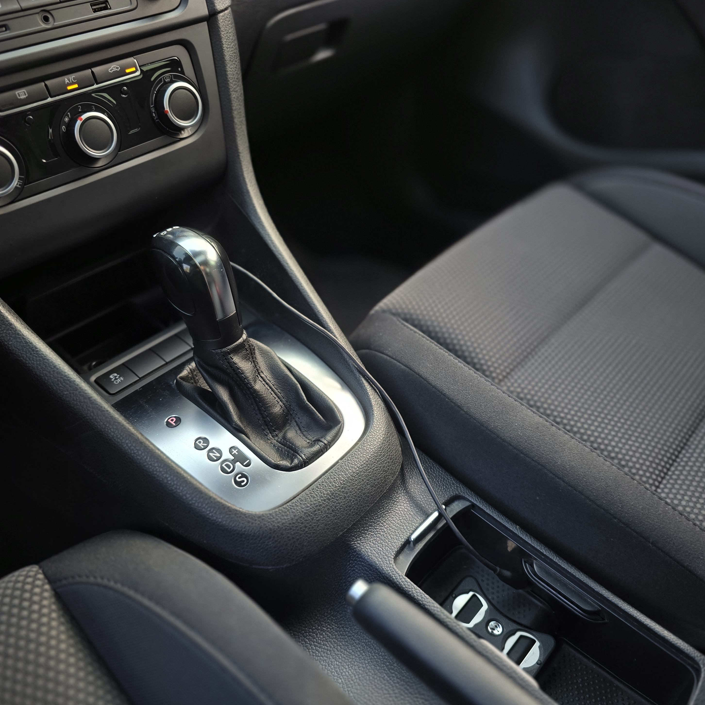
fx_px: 645
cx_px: 338
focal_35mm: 28
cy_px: 347
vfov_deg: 57.3
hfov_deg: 57.3
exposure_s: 1/100
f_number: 1.7
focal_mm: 6.3
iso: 50
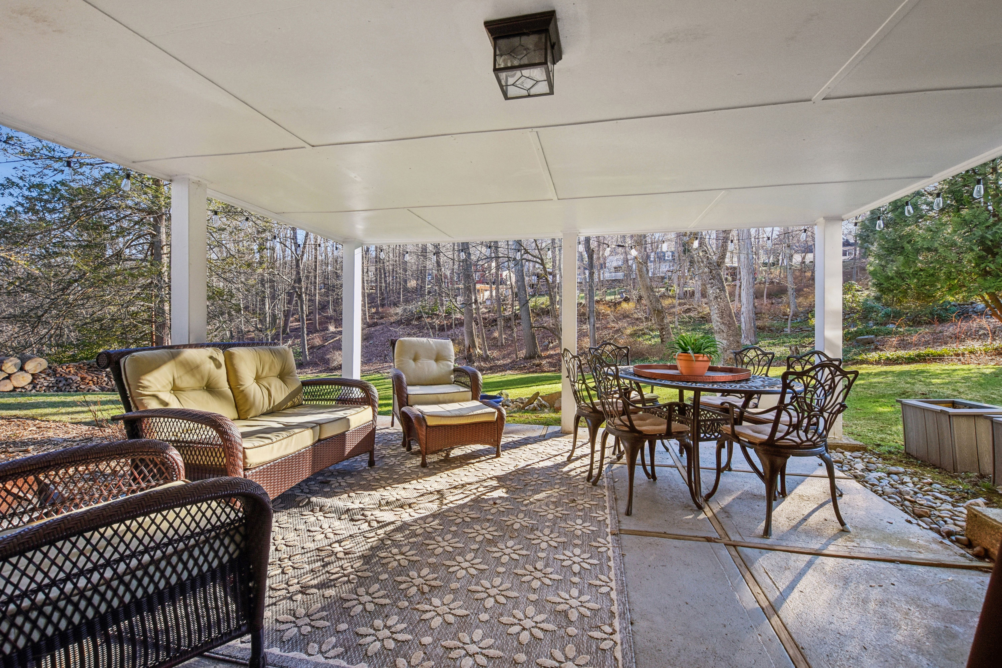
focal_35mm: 15
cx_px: 501
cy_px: 334
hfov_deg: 100.4
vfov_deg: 77.3
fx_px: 417
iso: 500
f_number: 8
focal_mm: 10
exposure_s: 1/125
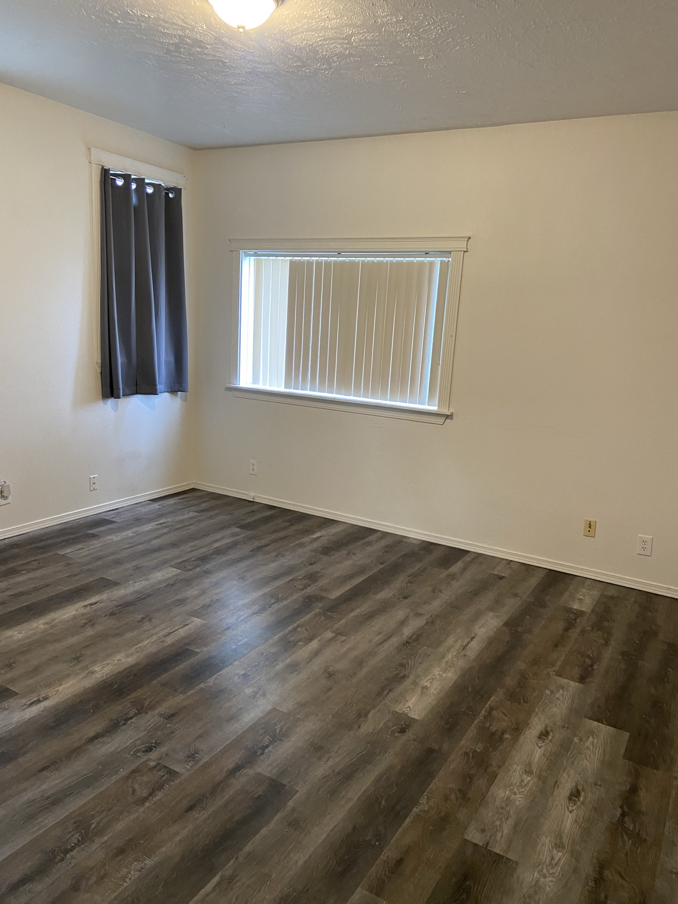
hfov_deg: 53.1
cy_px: 452
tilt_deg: -10.1
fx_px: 679
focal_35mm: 26
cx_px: 339
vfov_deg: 67.3
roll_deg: -3.5
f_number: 1.8
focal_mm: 4.25
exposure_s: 1/60
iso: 400
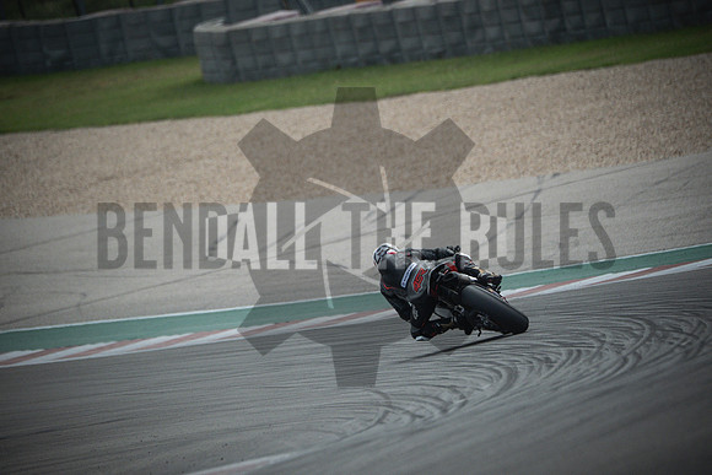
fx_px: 11869
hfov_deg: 3.4
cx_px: 356
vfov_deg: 2.3
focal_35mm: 600
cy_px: 238
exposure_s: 1/2500
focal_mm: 400
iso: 1600
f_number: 5.6
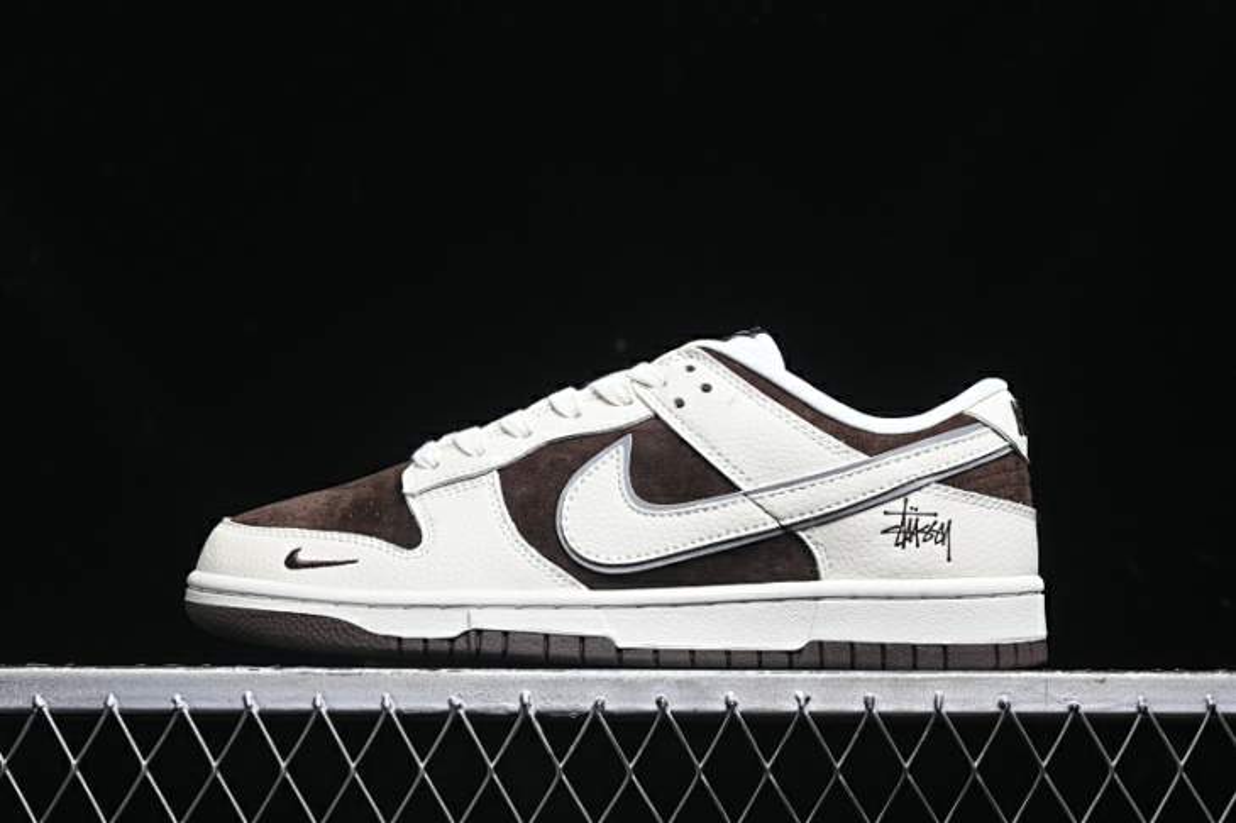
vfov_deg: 18.2
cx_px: 618
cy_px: 412
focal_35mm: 75
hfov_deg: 27.0
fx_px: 2574
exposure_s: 1/60
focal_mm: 50
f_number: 6.3
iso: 160
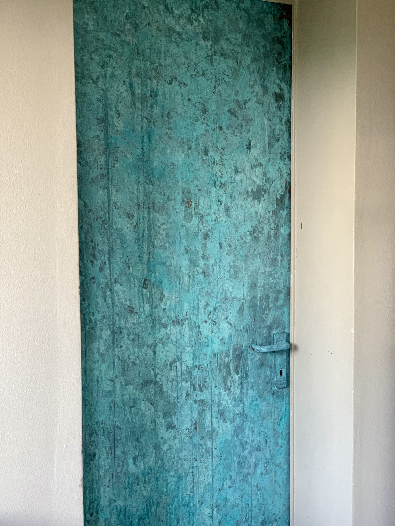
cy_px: 263
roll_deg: +0.6
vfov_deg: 36.8
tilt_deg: -4.0
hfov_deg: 28.0
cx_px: 198
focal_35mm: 52
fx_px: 791
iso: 125
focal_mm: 6
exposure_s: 1/60
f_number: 2.4
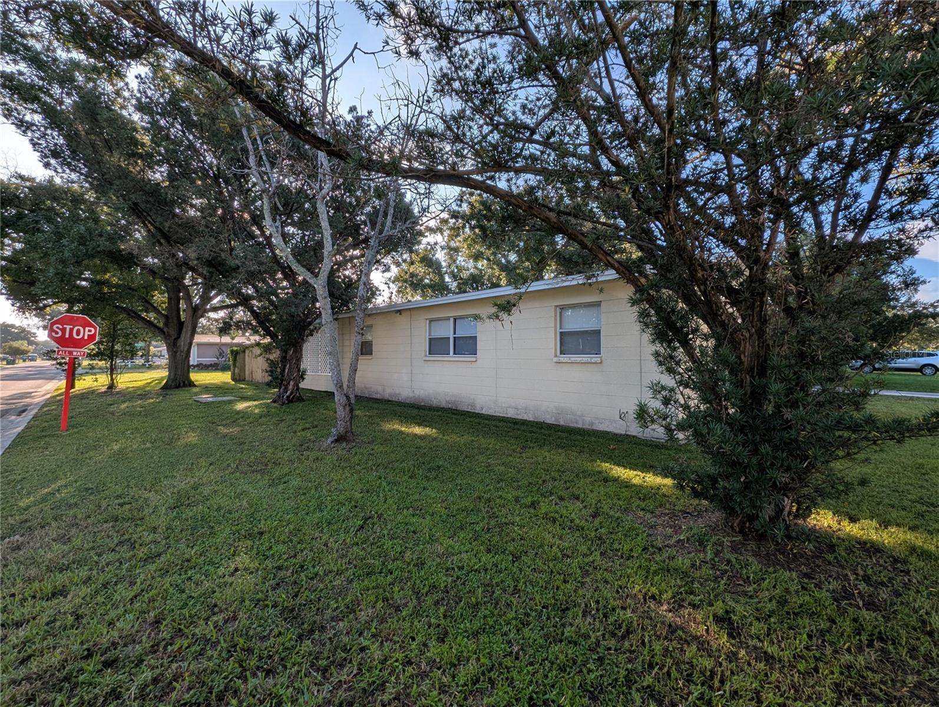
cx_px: 470
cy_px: 354
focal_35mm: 13
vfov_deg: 90.1
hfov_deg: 106.1
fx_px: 353
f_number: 2.2
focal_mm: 1.95
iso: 41
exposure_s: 1/904
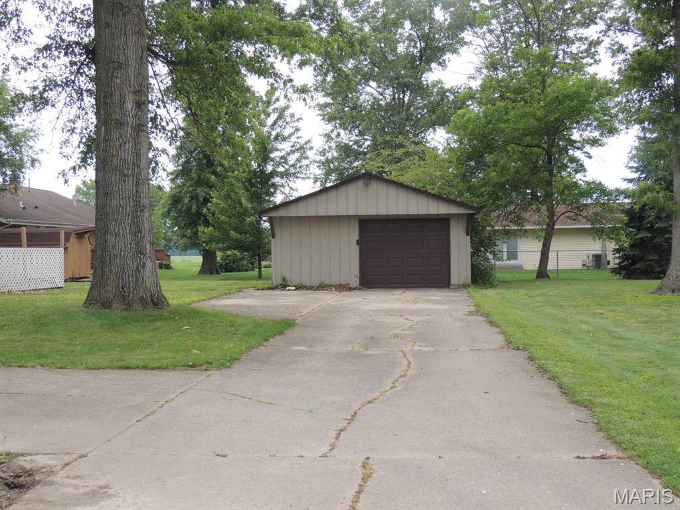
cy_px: 255
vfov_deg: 33.6
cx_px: 340
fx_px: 845
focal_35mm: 43
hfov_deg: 43.9
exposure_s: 1/400
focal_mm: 7.6
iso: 100
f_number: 3.4
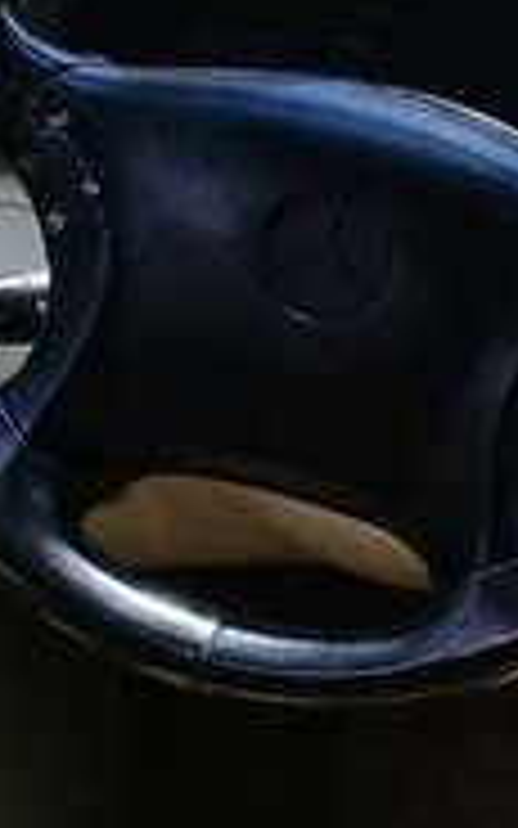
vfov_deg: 17.7
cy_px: 407
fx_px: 2665
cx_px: 1158
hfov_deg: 10.0
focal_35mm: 118
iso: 50
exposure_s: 1/245
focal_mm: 3.3
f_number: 2.2
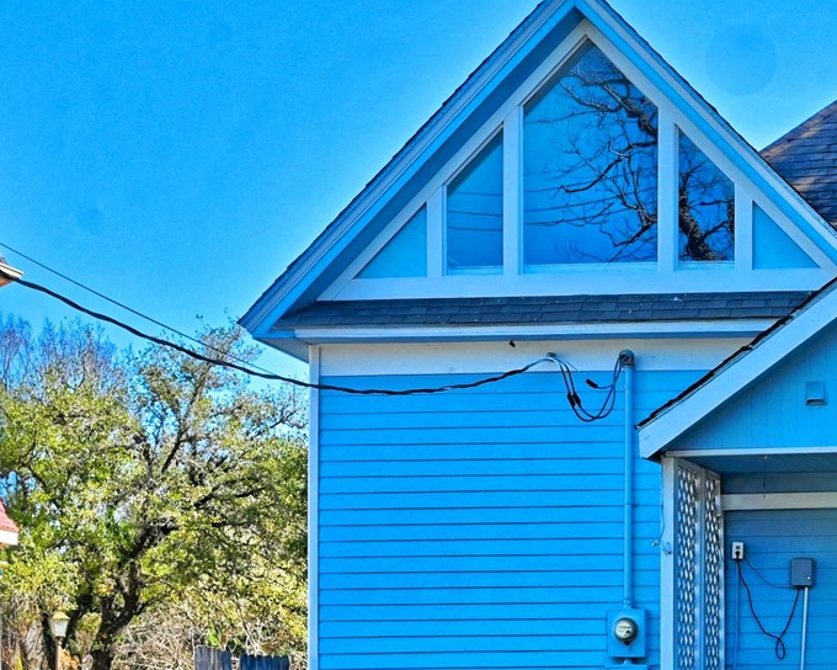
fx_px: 2044
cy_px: 750
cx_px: 997
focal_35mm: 82
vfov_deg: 17.9
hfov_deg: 21.5
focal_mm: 27.5
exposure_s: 1/125
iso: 400
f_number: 8
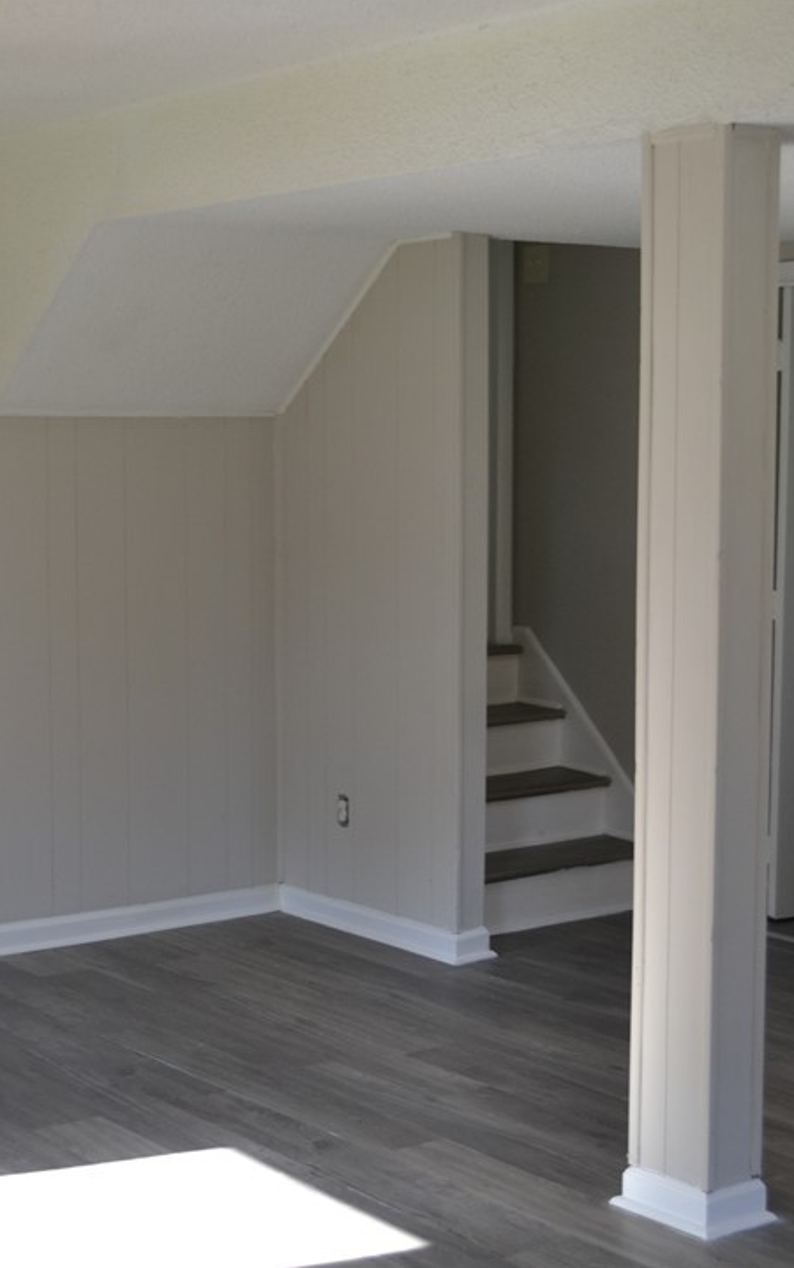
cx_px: 261
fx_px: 2075
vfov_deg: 34.0
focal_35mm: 60
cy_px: 631
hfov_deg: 21.6
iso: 400
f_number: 4.5
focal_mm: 26
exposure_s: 1/80
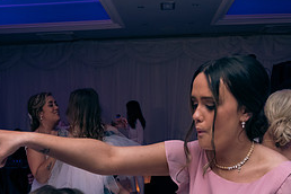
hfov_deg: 36.7
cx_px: 113
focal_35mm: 54
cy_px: 214
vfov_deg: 23.5
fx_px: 436
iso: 800
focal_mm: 24
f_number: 3.5
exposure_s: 1/160
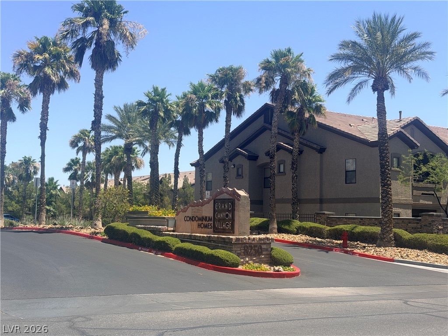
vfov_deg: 30.3
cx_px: 224
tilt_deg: +5.0
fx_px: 621
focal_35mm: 48
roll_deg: -1.2
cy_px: 168
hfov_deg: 39.7
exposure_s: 1/4098
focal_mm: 6.76
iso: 64
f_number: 1.78
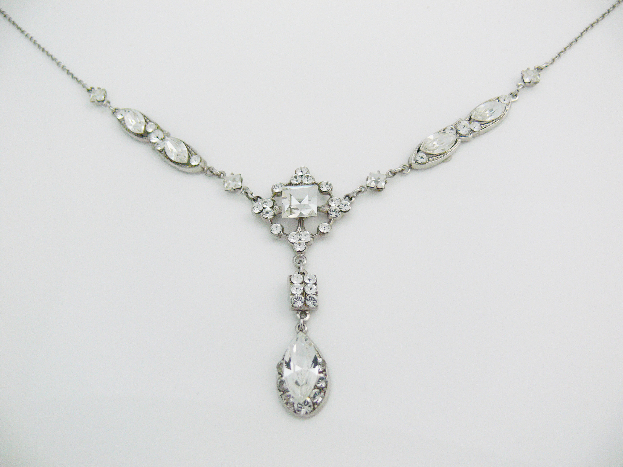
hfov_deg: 52.6
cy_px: 234
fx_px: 630
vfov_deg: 40.7
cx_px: 312
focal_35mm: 35
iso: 200
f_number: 2.8
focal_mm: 7.4
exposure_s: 1/25
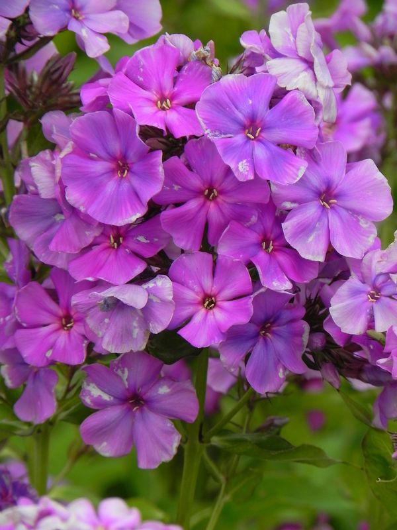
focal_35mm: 425
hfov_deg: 3.5
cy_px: 265
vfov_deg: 4.7
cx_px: 198
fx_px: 6499
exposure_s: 1/200
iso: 160
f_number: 5.6
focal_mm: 75.7
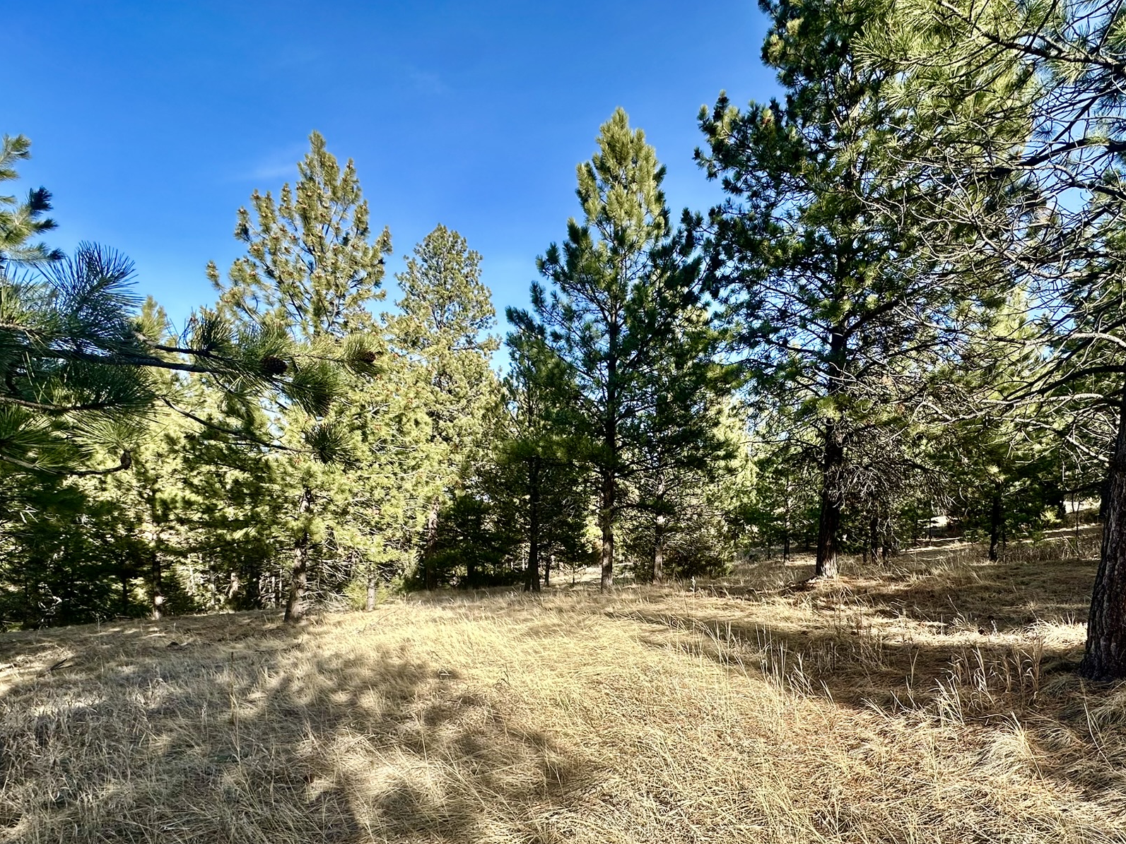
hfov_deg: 86.8
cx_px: 665
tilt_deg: -2.9
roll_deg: -2.5
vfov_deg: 70.1
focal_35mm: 18
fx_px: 586
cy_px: 541
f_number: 2.2
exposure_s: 1/606
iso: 40
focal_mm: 2.22
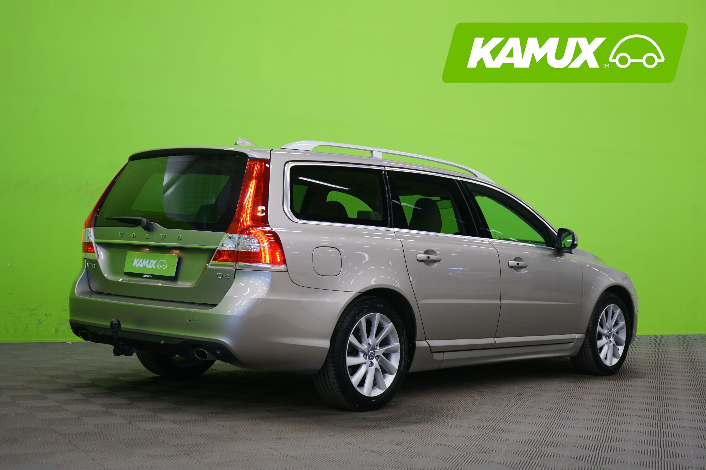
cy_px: 235
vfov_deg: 26.0
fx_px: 1020
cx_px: 353
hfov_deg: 38.2
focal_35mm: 52
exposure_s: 1/10
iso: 400
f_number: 4.5
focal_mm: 52
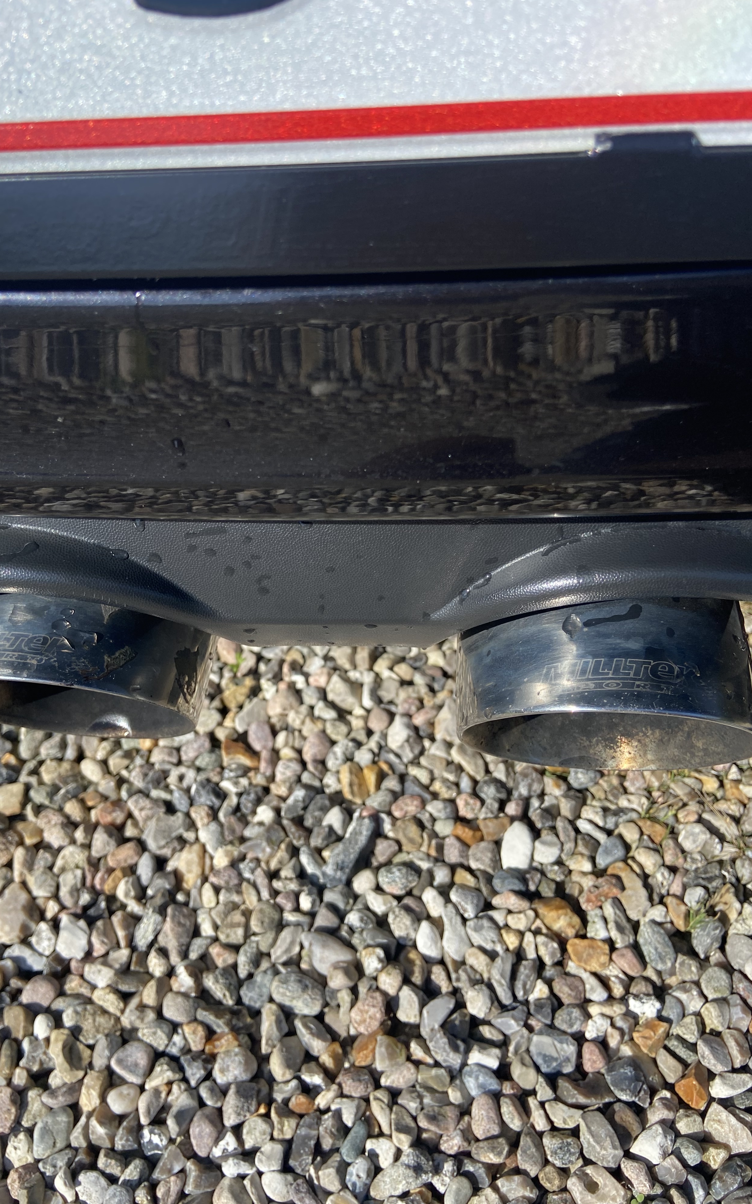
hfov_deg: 44.4
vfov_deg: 66.5
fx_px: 918
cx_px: 316
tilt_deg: -50.0
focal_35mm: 28
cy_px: 600
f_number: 1.8
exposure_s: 1/1996
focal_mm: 4.25
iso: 32
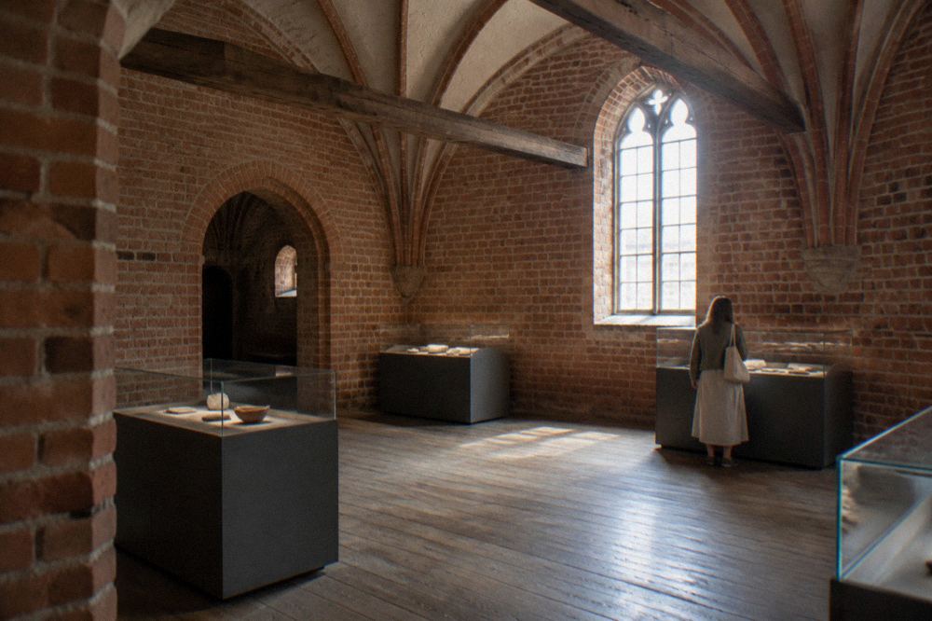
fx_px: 958
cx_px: 466
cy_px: 310
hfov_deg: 51.9
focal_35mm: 37
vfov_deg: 35.9
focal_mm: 37
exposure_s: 1/1250
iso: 640
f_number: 4.5
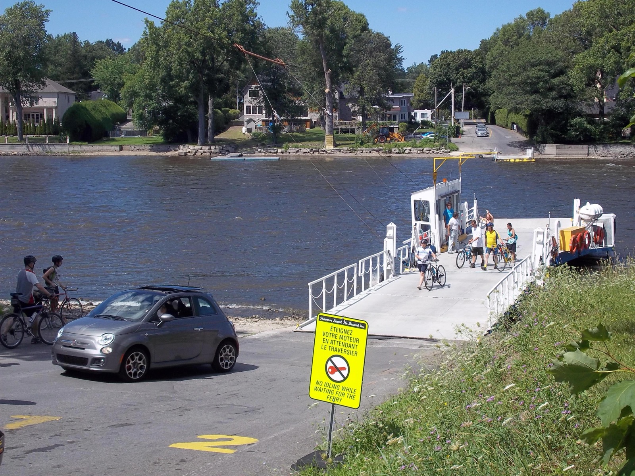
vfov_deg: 25.7
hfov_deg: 33.8
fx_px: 1046
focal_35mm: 57
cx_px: 318
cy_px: 238
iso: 80
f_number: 10
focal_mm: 10.1
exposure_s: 1/160
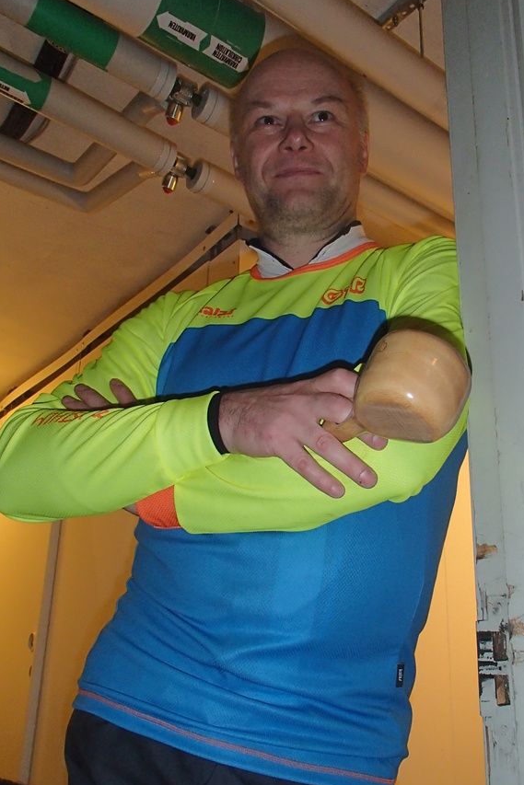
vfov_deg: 57.1
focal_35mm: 33
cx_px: 318
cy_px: 426
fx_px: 720
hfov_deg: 39.8
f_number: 3.9
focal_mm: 5
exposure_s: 1/30
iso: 400
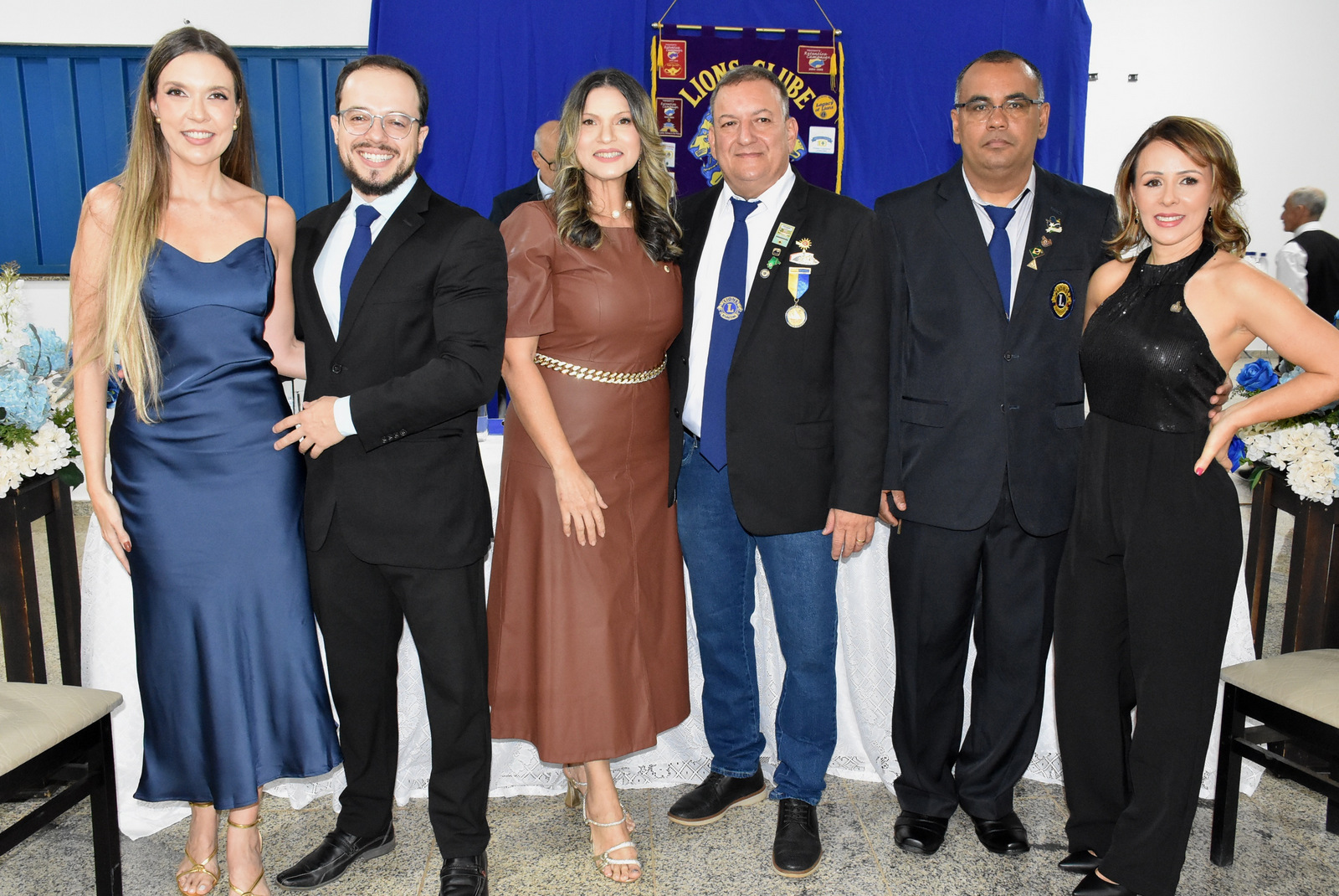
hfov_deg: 57.2
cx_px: 670
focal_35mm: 33
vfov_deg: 40.0
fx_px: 1229
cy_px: 448
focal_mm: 22
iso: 4000
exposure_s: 1/60
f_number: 7.1
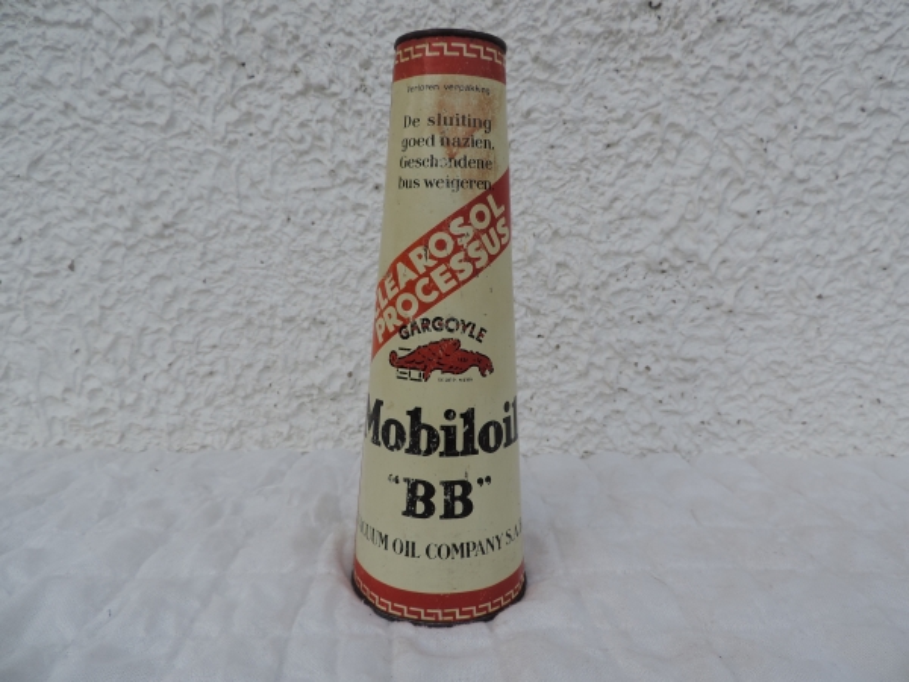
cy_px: 341
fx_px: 630
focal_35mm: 24
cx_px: 454
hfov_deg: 71.6
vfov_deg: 56.8
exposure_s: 1/320
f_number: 3
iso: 80
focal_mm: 4.3
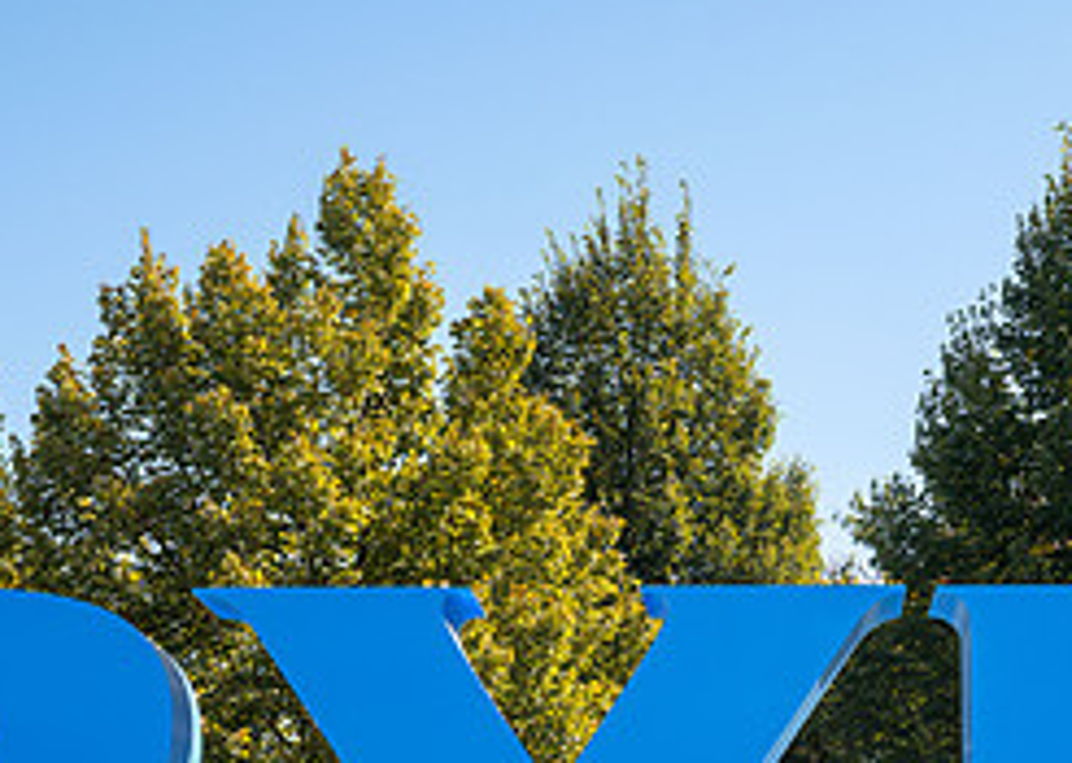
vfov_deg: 12.9
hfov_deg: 18.1
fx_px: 3344
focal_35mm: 110
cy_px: 703
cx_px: 782
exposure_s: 1/640
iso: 320
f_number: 9
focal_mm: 38
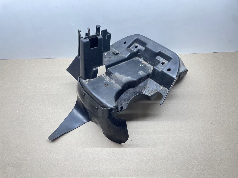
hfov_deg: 67.3
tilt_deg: -54.8
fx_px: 179
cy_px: 89
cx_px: 119
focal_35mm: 26
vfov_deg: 53.1
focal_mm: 4.2
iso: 125
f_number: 1.6
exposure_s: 1/100
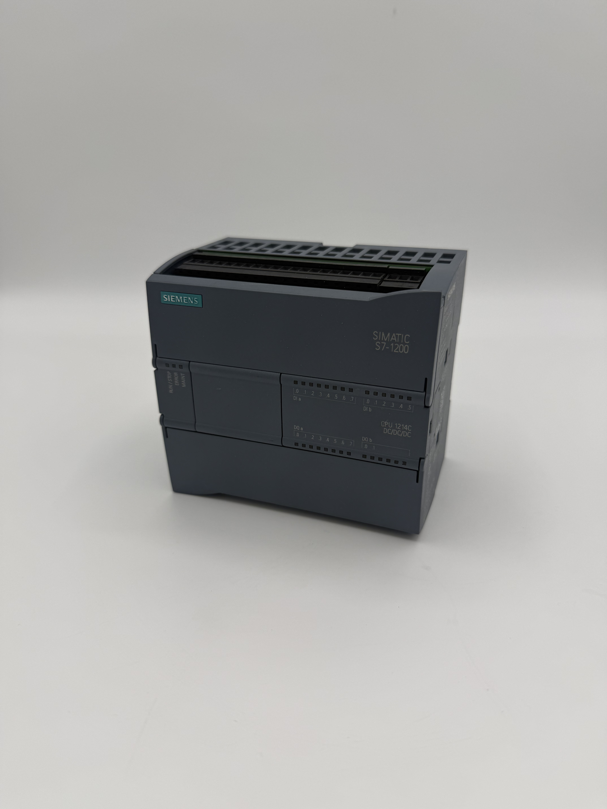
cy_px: 404
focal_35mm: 24
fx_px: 561
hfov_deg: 56.8
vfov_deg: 71.6
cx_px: 304
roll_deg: +0.2
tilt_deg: -24.7
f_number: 1.78
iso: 80
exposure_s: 1/813
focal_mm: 6.76
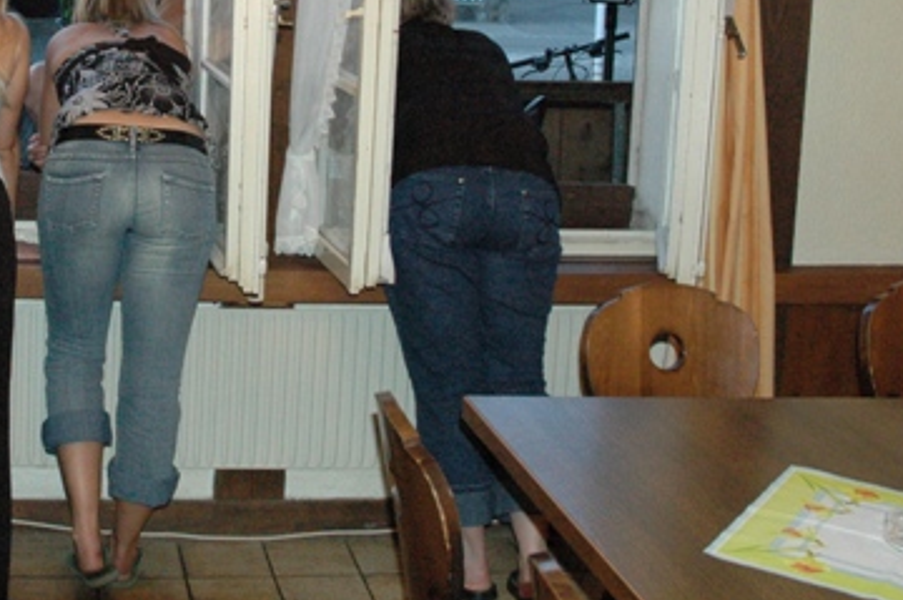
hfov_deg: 32.1
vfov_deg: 22.1
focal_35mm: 60
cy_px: 65
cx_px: 128
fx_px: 1503
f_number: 5
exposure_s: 1/60
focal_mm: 18
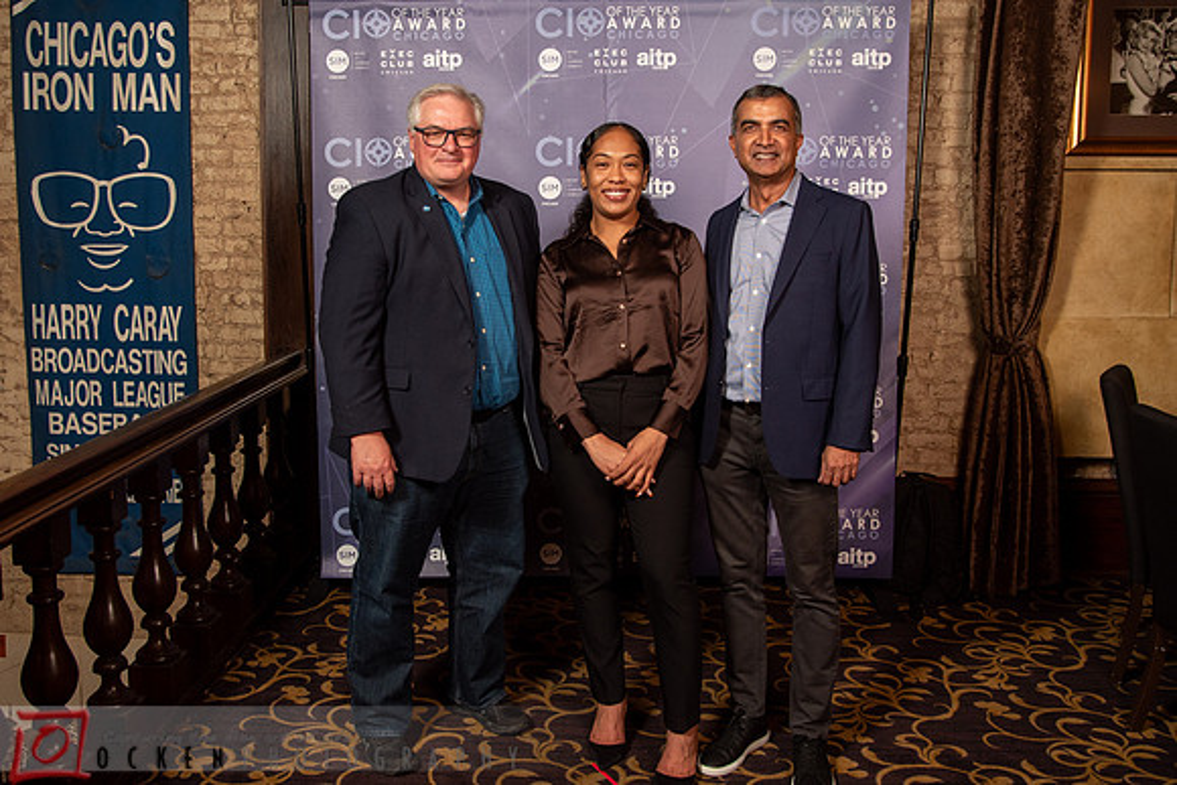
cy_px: 330
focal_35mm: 33
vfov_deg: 40.0
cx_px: 551
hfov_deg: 57.3
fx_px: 1075
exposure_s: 1/125
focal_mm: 27
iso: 400
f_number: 4
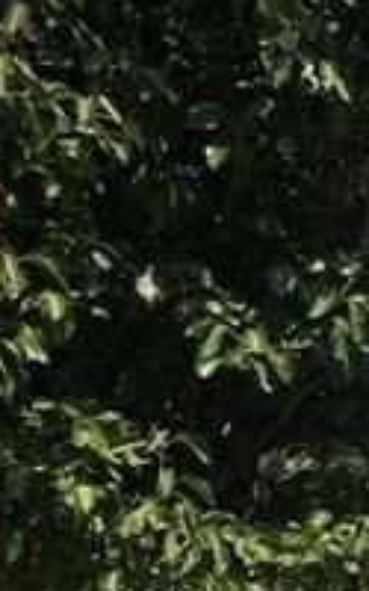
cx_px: 1269
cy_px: 892
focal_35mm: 125
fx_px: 2011
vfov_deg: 15.4
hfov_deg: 8.1
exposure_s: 1/7626
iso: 80
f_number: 1.7
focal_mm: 6.3
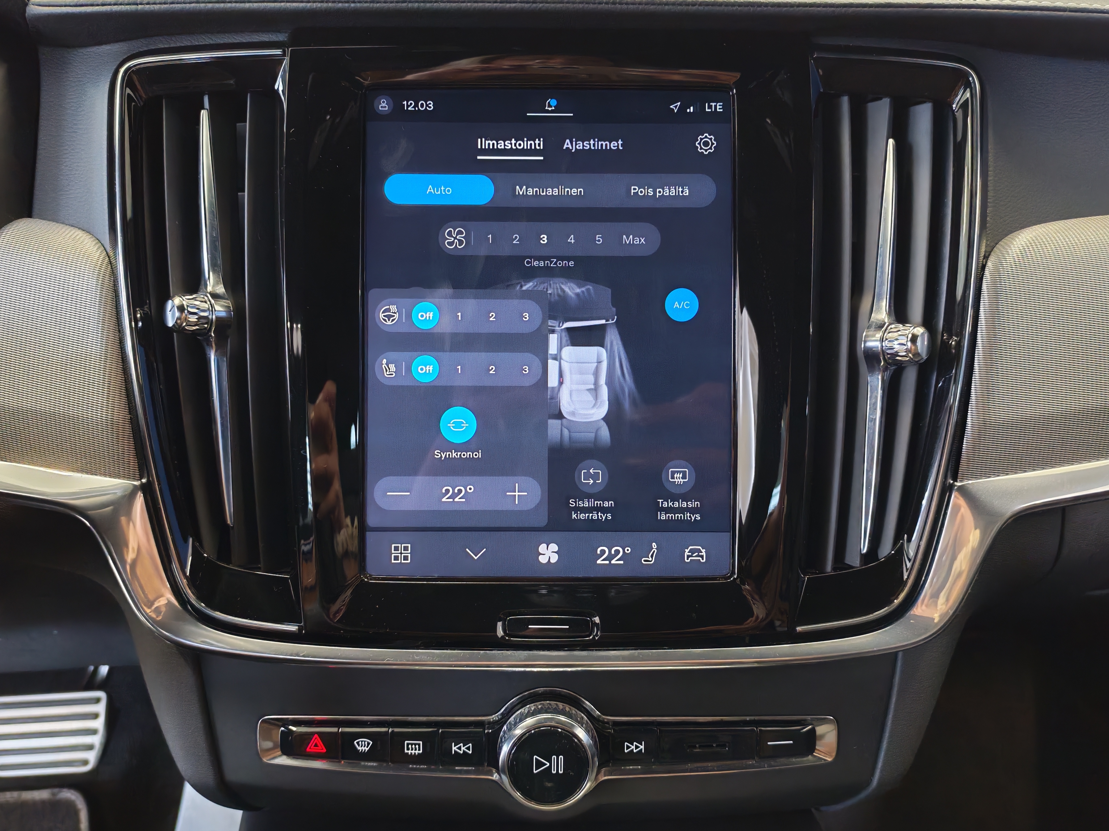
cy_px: 416
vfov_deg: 46.8
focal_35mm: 30
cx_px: 554
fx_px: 961
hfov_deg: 60.0
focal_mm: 6.12
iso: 2025
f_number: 1.9
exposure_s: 1/50
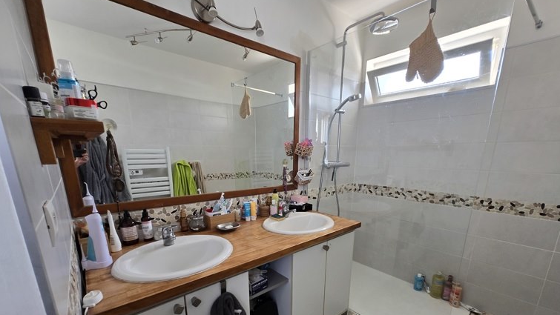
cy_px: 213
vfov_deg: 68.4
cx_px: 284
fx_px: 223
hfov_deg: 103.0
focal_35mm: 15
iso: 40
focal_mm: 1.7
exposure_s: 1/50
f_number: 2.2
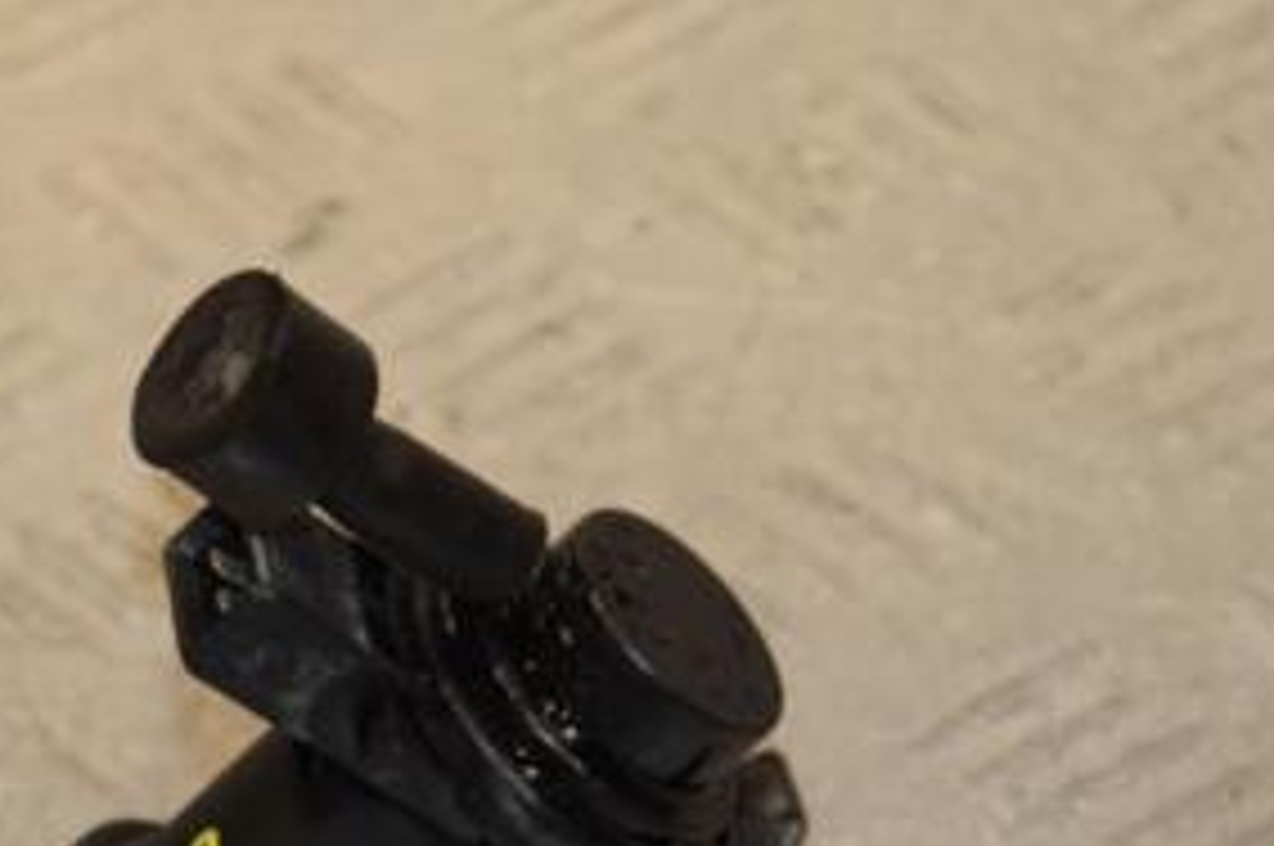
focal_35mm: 293
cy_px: 819
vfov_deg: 4.7
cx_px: 419
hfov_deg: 7.0
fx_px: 10357
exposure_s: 1/200
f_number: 7.1
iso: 800
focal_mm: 92
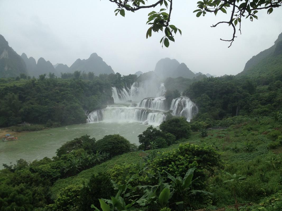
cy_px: 106
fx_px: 285
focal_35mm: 35
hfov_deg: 52.6
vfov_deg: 40.7
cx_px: 141
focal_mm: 4.28
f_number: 2.4
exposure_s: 1/1022
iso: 50
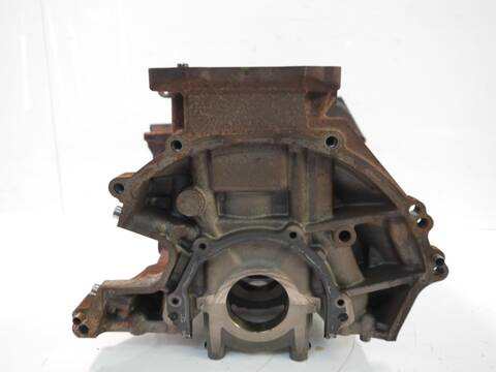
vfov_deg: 49.7
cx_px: 248
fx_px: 401
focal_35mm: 28
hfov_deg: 63.4
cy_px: 186
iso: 1000
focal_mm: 14
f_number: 3.5
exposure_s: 1/60
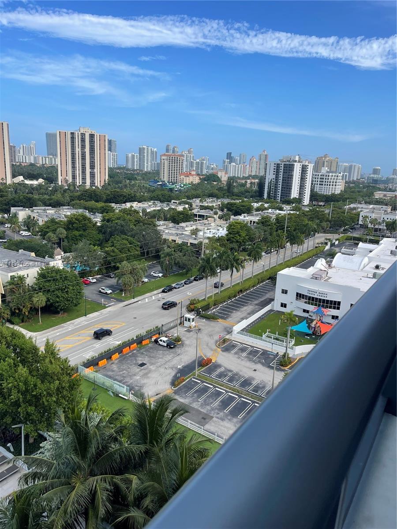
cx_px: 198
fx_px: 398
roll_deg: -2.4
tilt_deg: -12.4
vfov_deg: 67.3
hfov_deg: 53.1
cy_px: 264
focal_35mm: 26
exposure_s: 1/1883
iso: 32
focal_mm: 5.1
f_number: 1.6
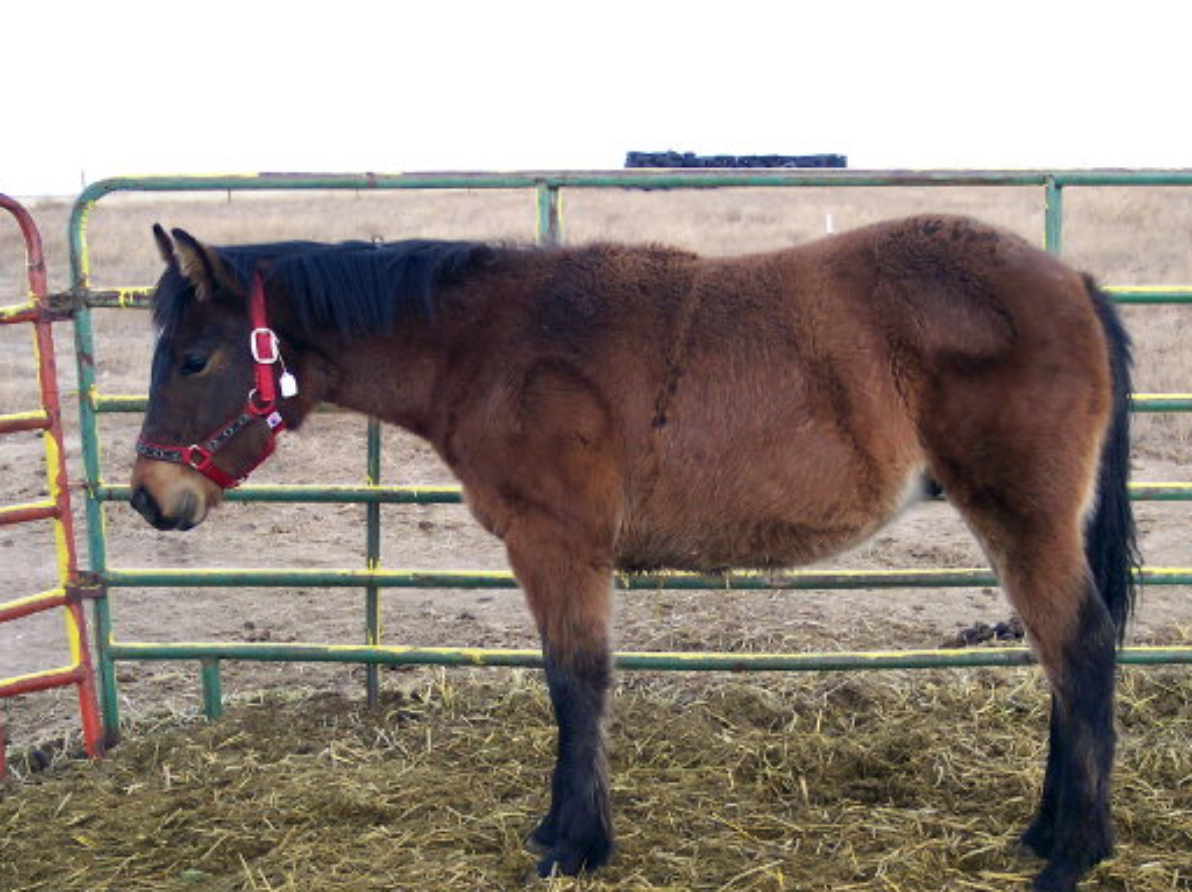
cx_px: 698
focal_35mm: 52
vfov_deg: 27.8
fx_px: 1789
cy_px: 601
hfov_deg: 36.8
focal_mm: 8
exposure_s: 1/350
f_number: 2.8
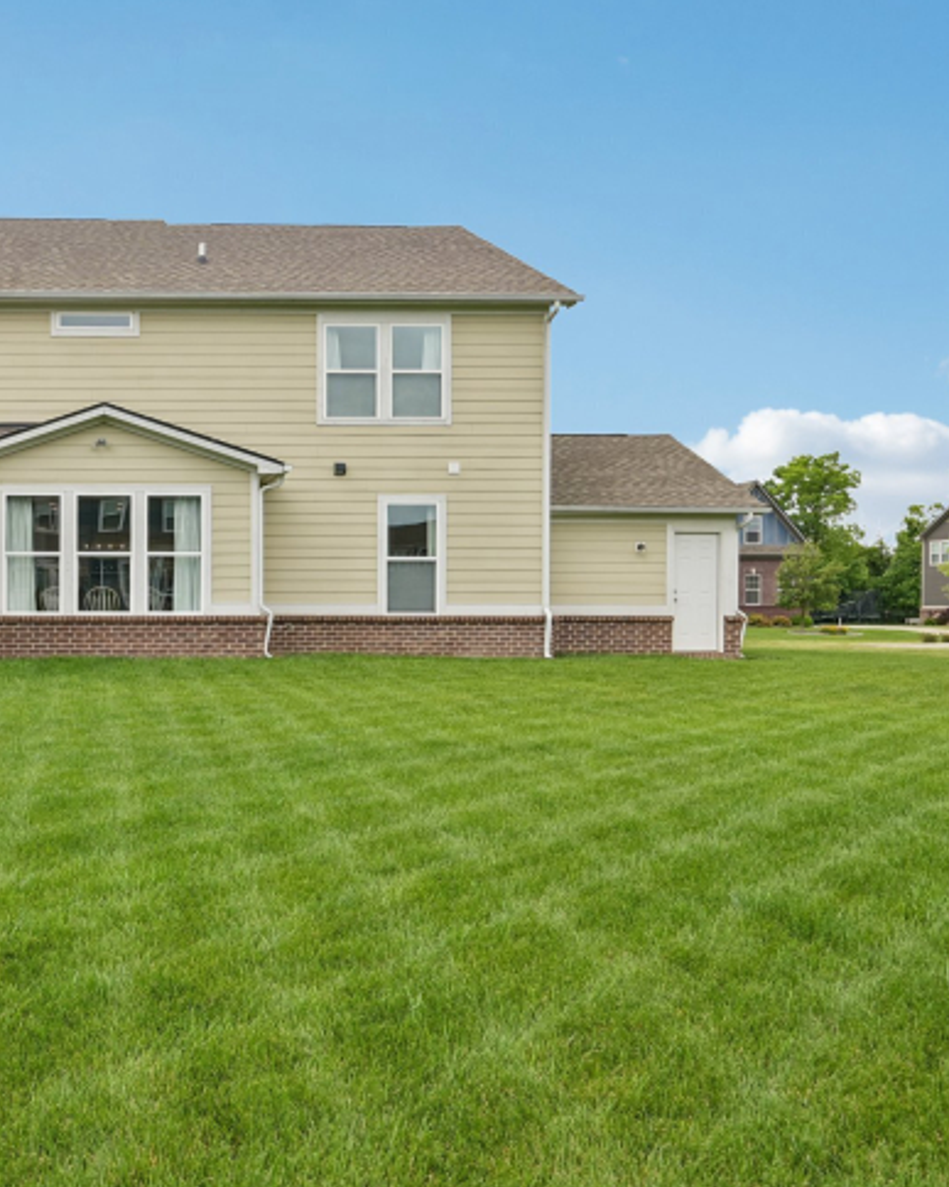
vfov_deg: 55.7
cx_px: 140
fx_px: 1124
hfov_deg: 42.8
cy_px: 591
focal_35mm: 32
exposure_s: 1/250
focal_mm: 22
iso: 100
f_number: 8
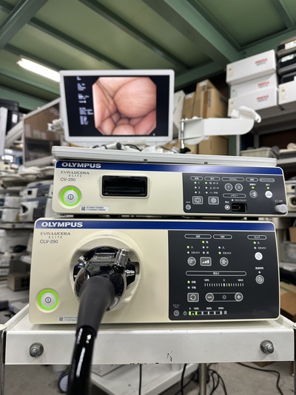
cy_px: 198
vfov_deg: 71.6
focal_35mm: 24
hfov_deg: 56.8
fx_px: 274
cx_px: 148
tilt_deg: +2.7
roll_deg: -3.2
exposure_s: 1/120
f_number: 1.78
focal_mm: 6.86
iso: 125
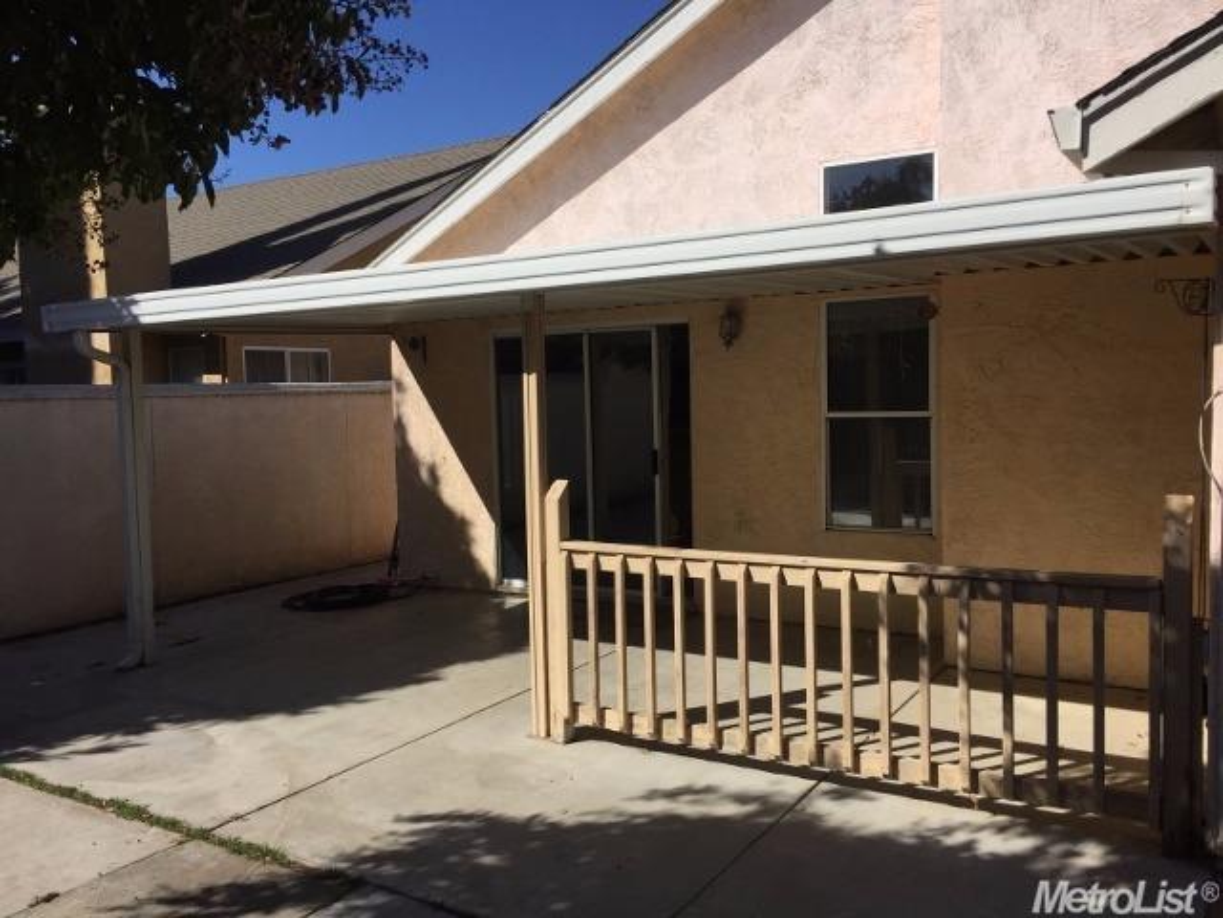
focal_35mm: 29
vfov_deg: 48.2
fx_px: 1025
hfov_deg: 61.7
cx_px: 612
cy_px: 459
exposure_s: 1/3597
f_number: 2.2
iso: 32
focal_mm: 4.15
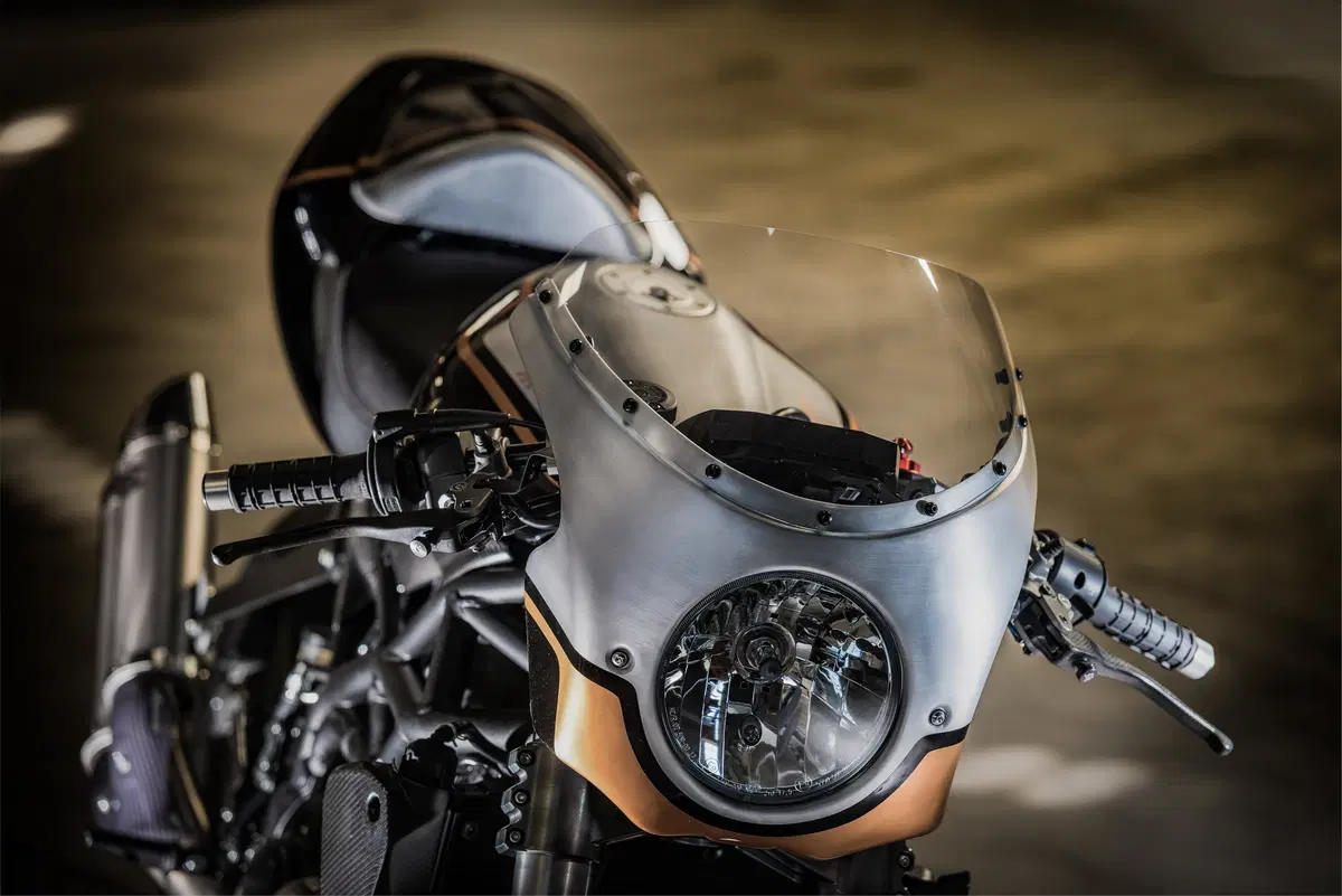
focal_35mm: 145
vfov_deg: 9.5
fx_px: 5407
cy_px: 448
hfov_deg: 14.1
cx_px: 671
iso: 100
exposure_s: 1/60
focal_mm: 145
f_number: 4
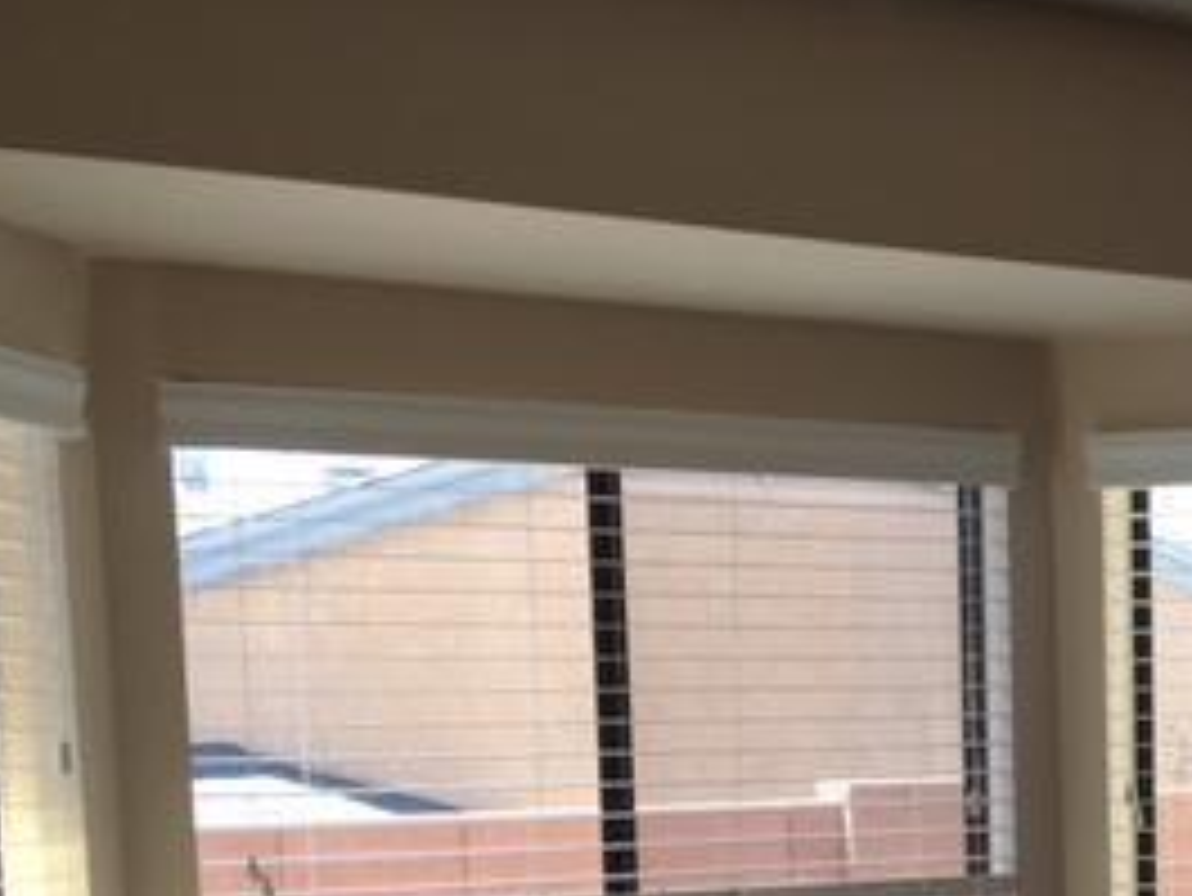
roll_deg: -0.2
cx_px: 1318
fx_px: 2412
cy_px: 995
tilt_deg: -7.1
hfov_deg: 25.7
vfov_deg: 20.1
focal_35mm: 70
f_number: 2.2
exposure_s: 1/158
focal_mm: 4.15
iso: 25
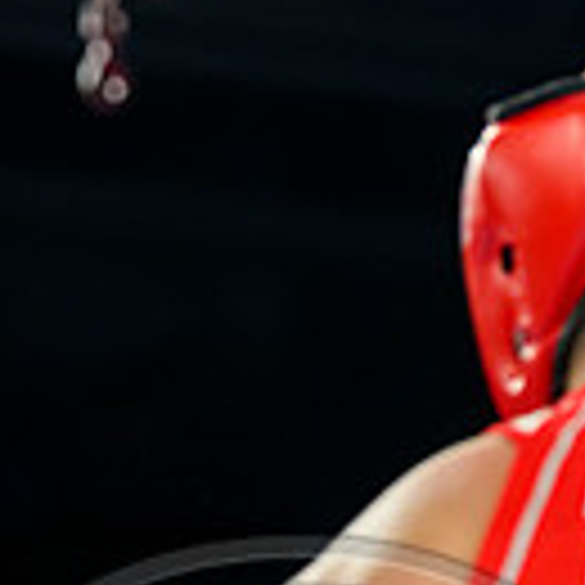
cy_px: 986
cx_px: 285
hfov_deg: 4.5
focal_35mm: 388
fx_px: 7418
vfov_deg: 4.5
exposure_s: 1/1600
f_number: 3.2
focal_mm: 88
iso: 2000
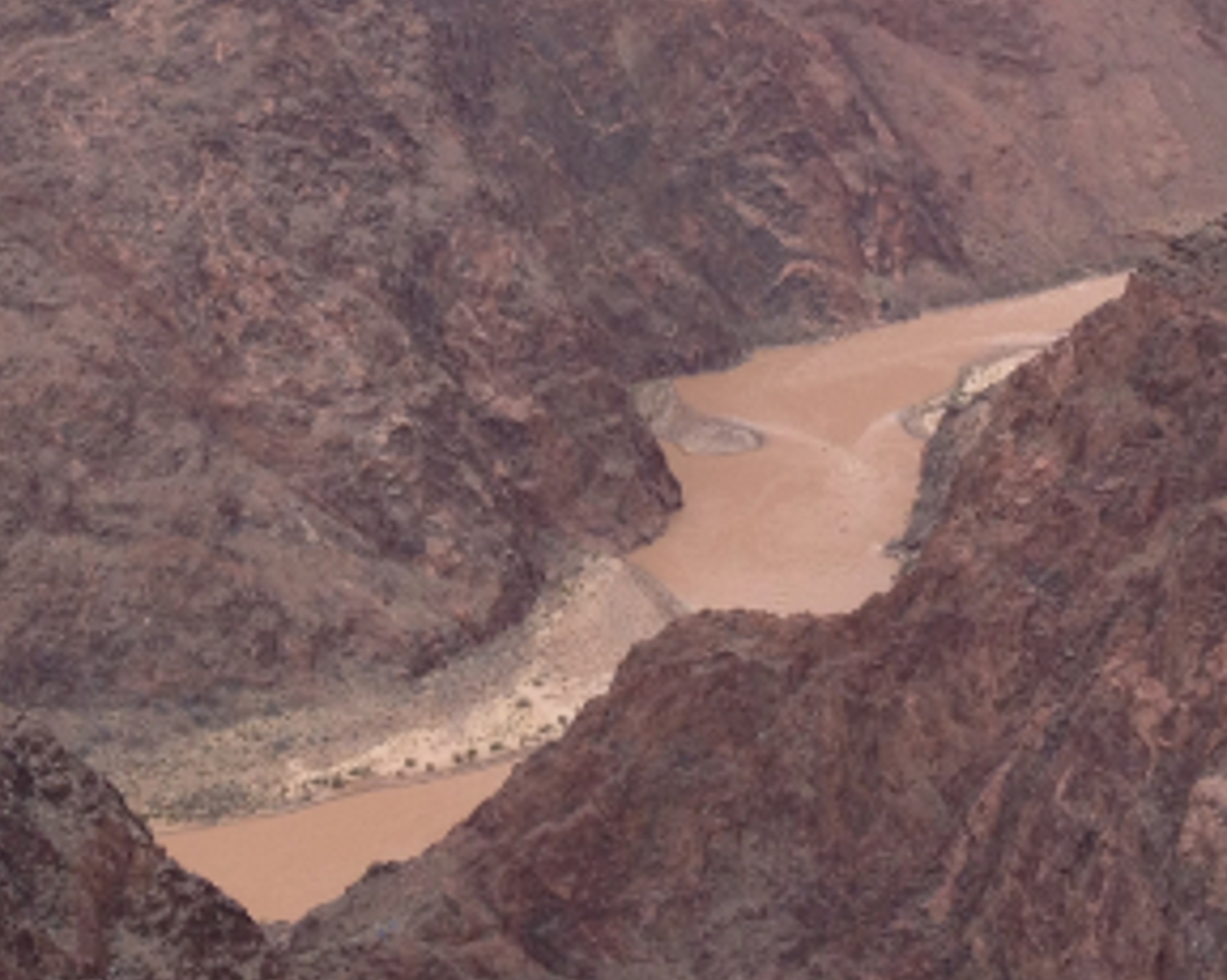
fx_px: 3448
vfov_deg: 15.9
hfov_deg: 20.2
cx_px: 618
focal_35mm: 95
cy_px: 21
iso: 50
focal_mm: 4.28
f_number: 2.4
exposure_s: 1/613
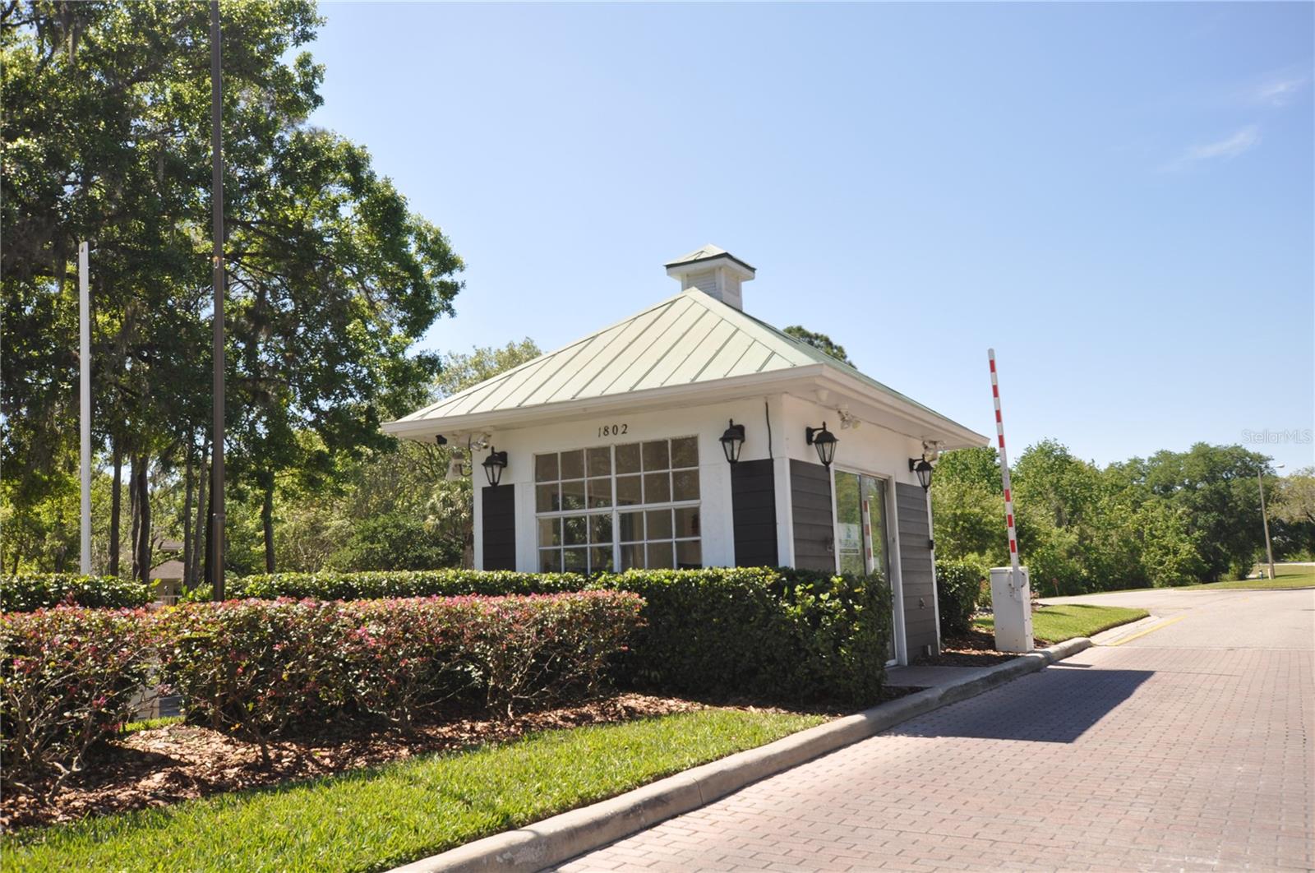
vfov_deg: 43.5
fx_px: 1094
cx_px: 658
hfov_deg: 62.0
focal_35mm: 30
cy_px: 436
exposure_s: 1/250
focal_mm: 20
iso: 200
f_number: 8
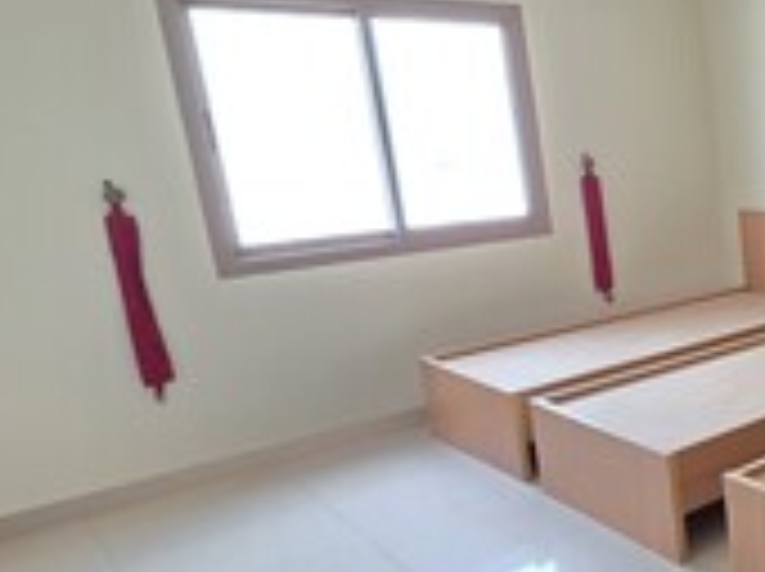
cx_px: 974
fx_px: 772
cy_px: 304
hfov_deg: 36.4
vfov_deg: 40.6
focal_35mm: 35
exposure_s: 1/50
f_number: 1.9
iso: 200
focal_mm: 2.2
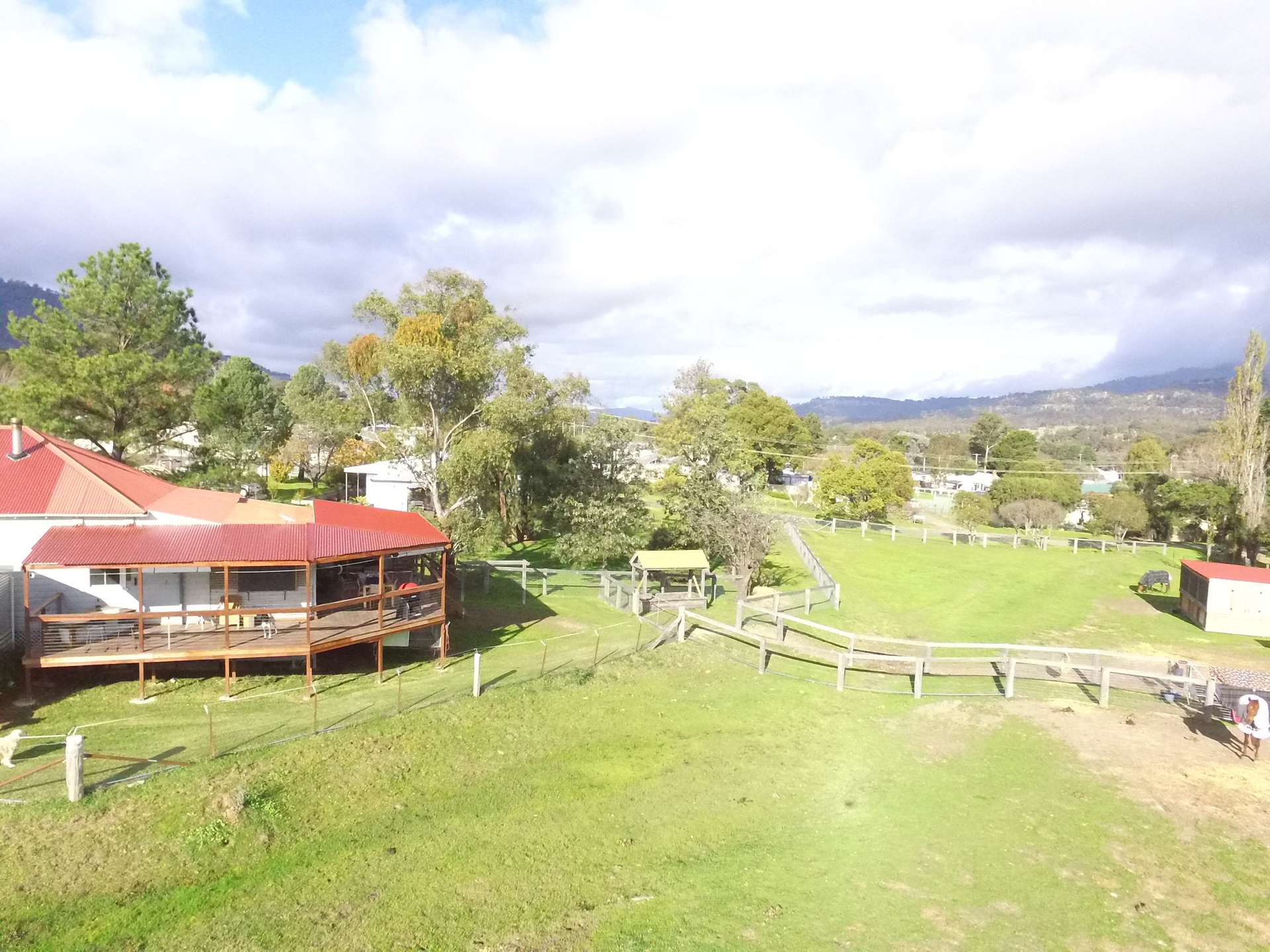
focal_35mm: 20
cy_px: 476
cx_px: 635
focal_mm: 3.61
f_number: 2.8
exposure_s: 1/6410
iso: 1600
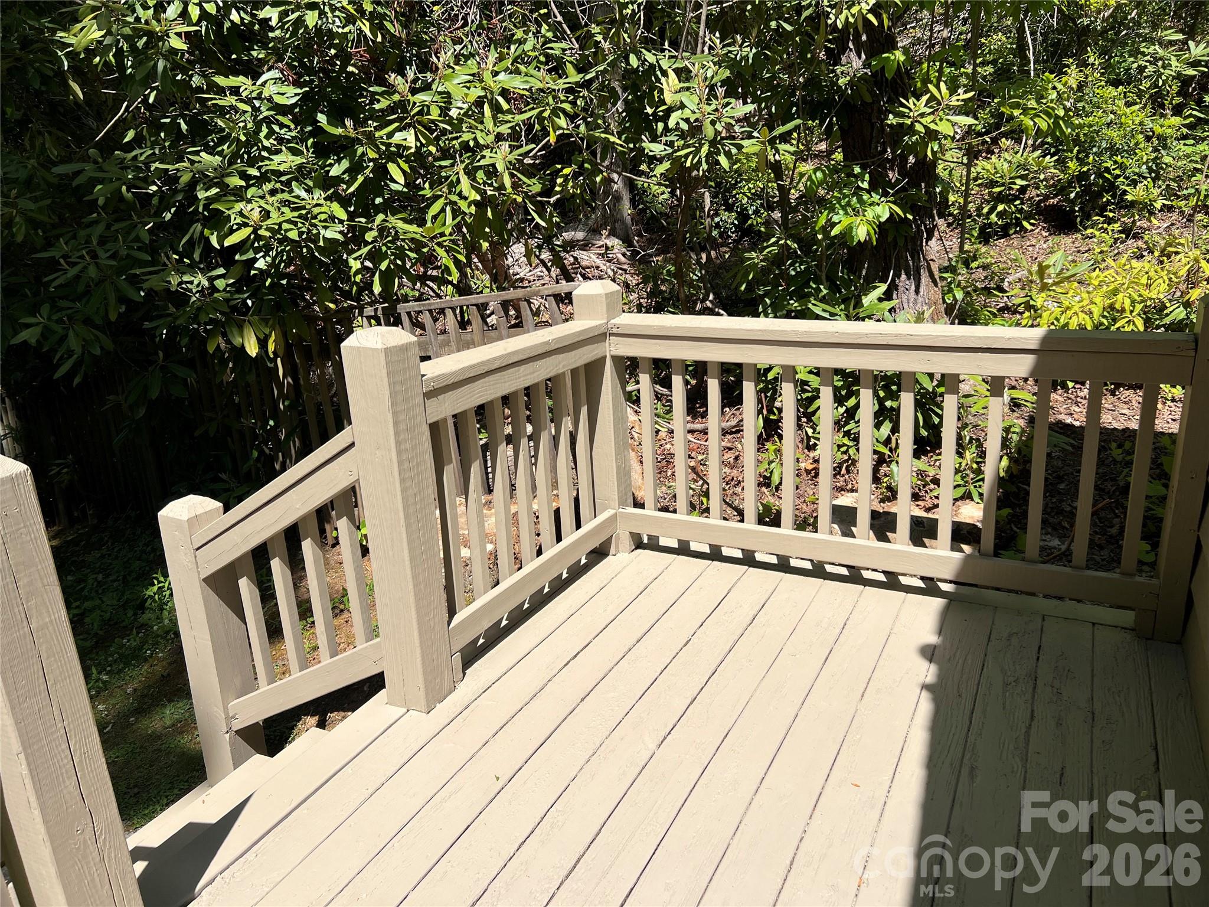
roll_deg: +3.7
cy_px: 454
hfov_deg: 67.3
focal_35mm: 26
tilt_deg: -16.0
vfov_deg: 53.1
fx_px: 908
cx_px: 604
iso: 50
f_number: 1.5
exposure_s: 1/3968
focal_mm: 5.7
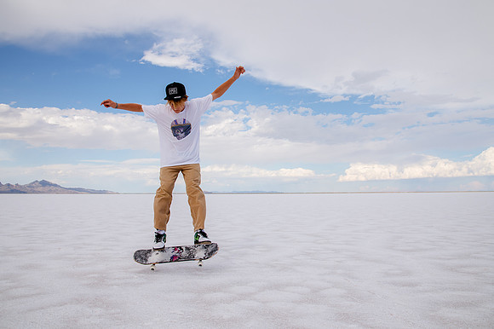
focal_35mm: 29
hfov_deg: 63.7
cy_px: 164
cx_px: 247
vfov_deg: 44.9
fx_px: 398
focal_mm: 27
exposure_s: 1/640
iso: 250
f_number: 8
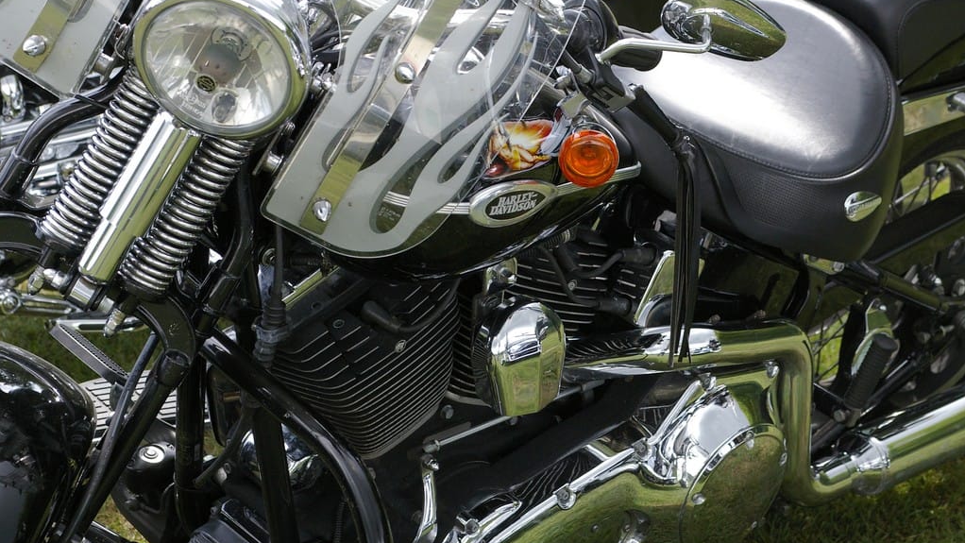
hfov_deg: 24.6
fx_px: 2214
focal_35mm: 87
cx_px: 482
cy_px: 299
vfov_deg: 14.0
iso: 800
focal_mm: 55
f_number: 5.6
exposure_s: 1/500
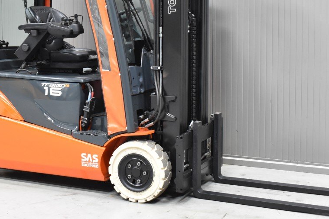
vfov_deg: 19.6
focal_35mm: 69
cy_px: 48
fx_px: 629
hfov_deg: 29.2
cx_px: 118
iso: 1600
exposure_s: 1/20
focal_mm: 29
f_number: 5.6
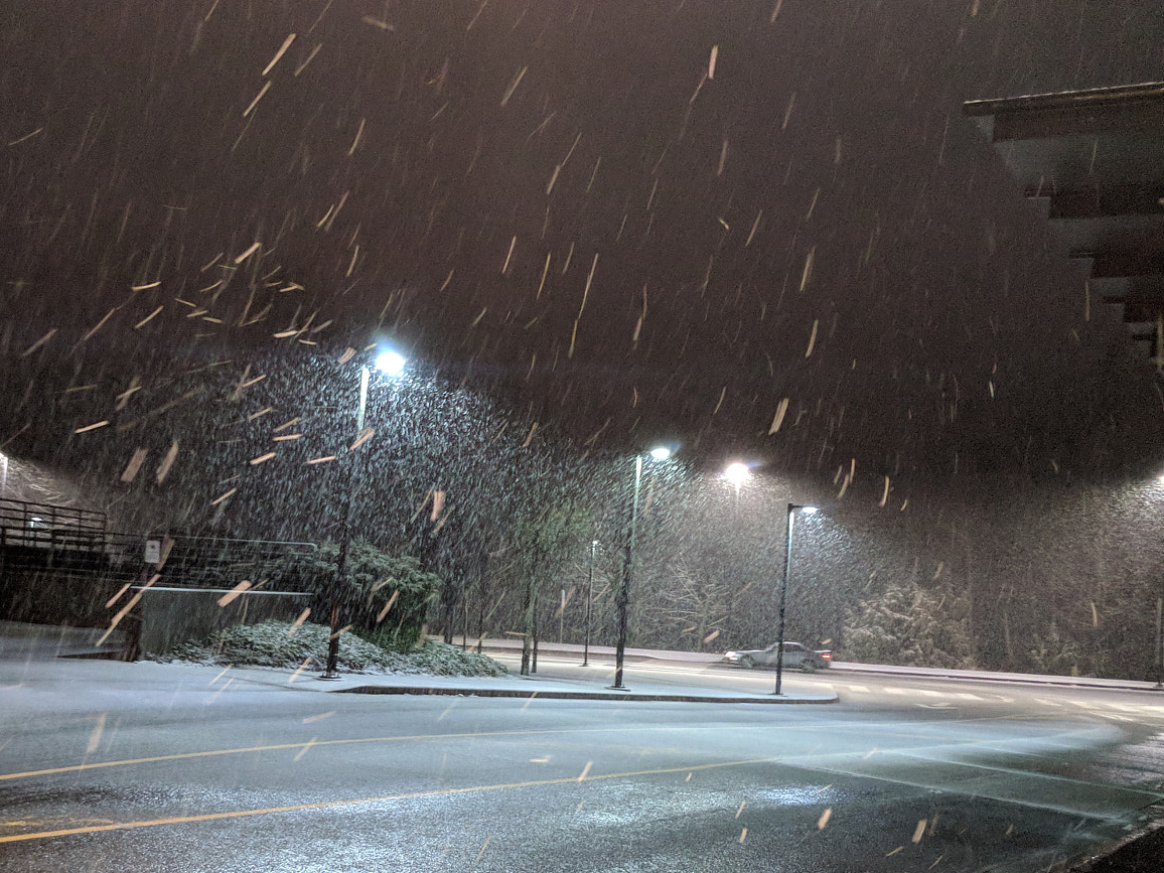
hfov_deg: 51.0
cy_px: 576
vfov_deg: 39.2
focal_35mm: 36
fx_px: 1211
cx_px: 458
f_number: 2
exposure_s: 1/30
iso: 1208
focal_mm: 4.67
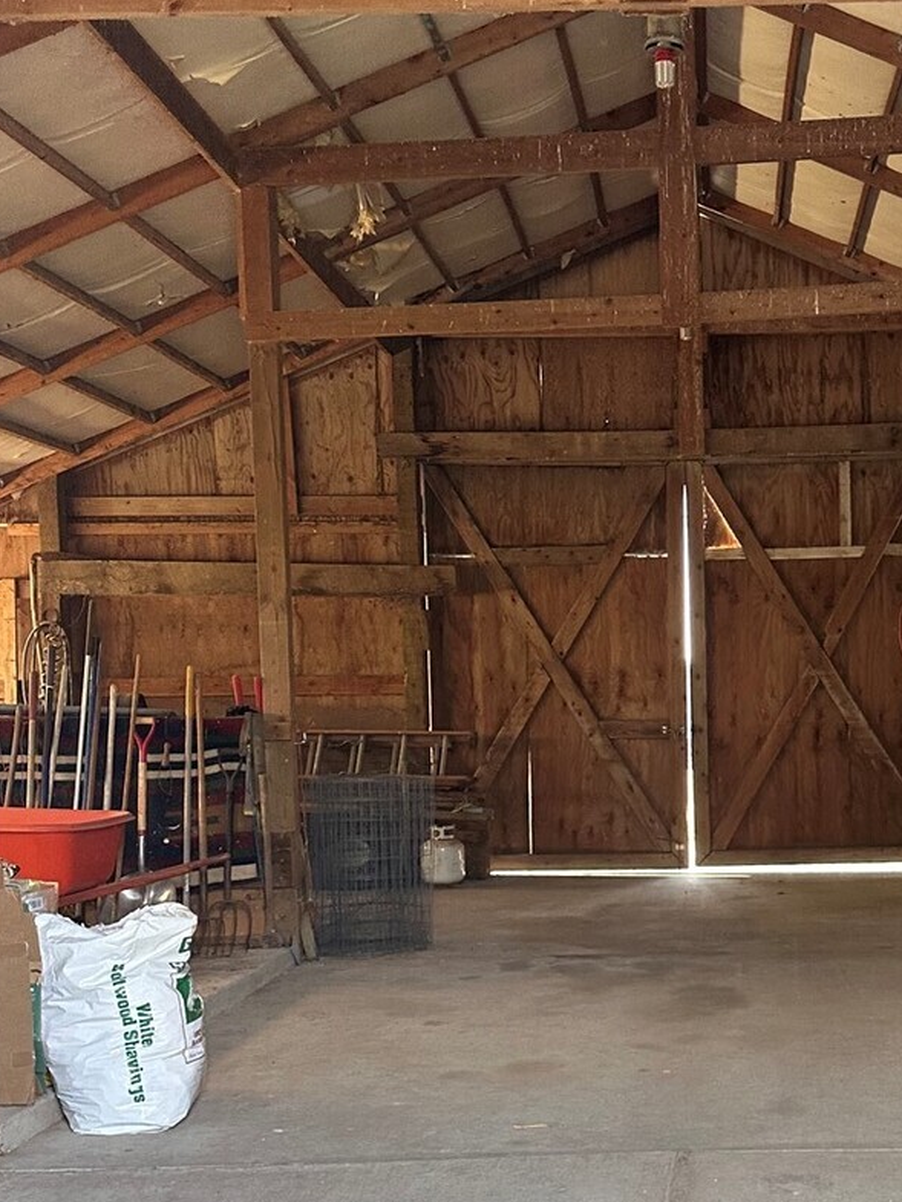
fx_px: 1528
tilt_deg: -1.5
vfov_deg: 42.4
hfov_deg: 31.7
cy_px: 796
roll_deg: +1.0
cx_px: 761
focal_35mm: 44
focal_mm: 6.86
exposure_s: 1/121
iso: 200
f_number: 1.78
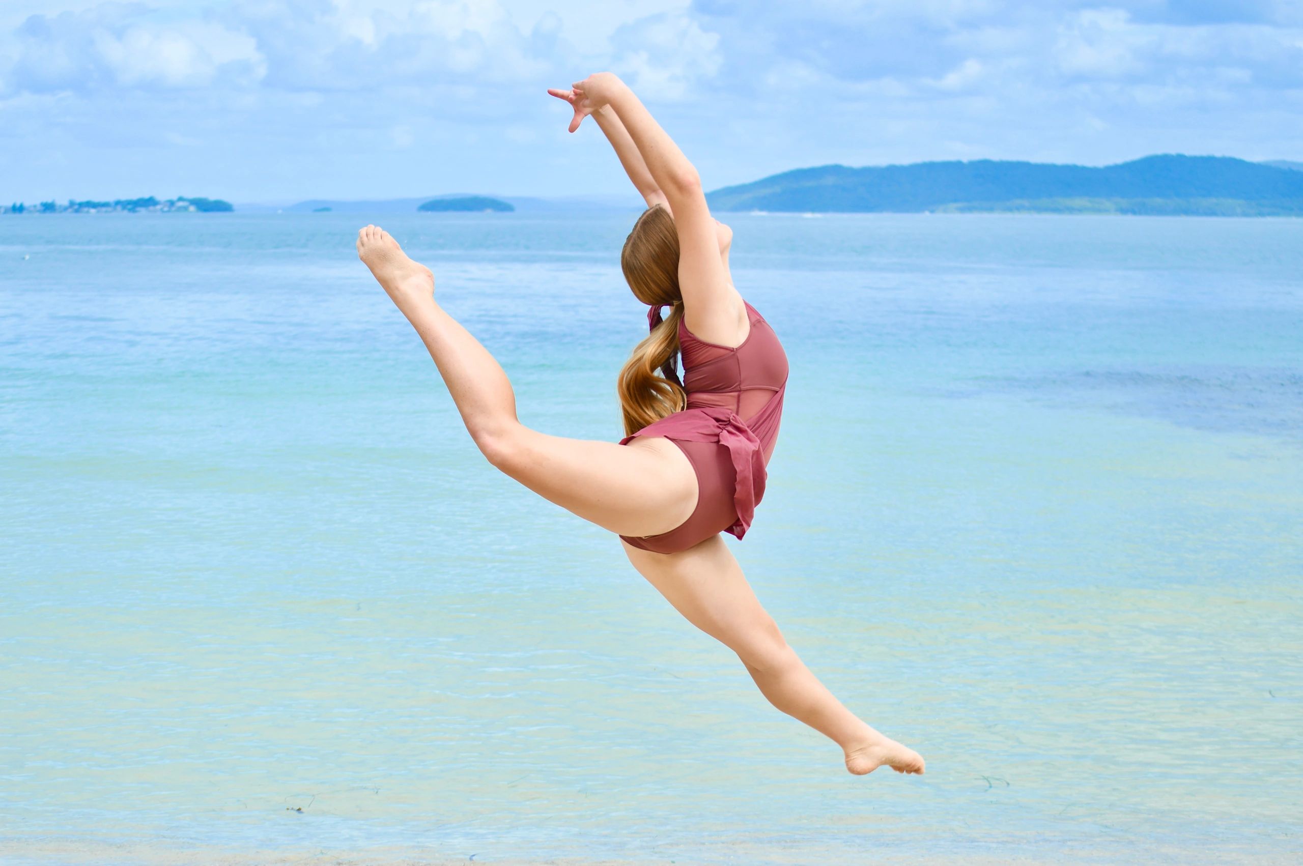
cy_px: 433
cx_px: 652
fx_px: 2965
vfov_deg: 16.6
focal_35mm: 82
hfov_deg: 24.8
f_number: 5.6
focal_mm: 55
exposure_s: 1/640
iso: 100
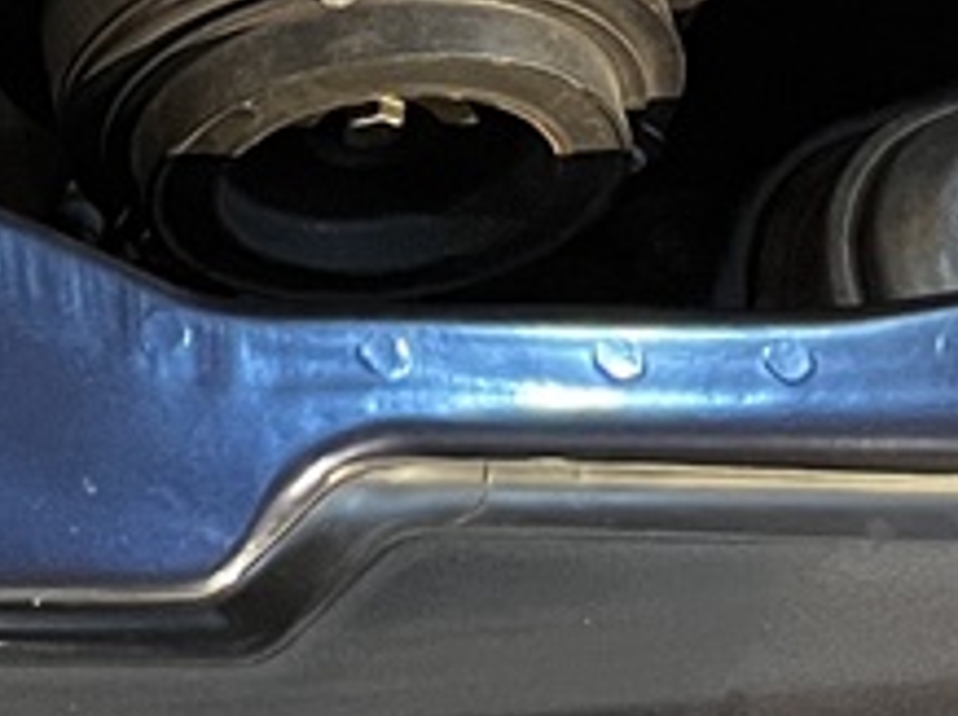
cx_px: -1033
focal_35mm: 153
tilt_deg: -45.8
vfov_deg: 8.9
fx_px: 4230
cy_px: -879
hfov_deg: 11.5
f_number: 1.6
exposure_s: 1/50
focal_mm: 5.1
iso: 400
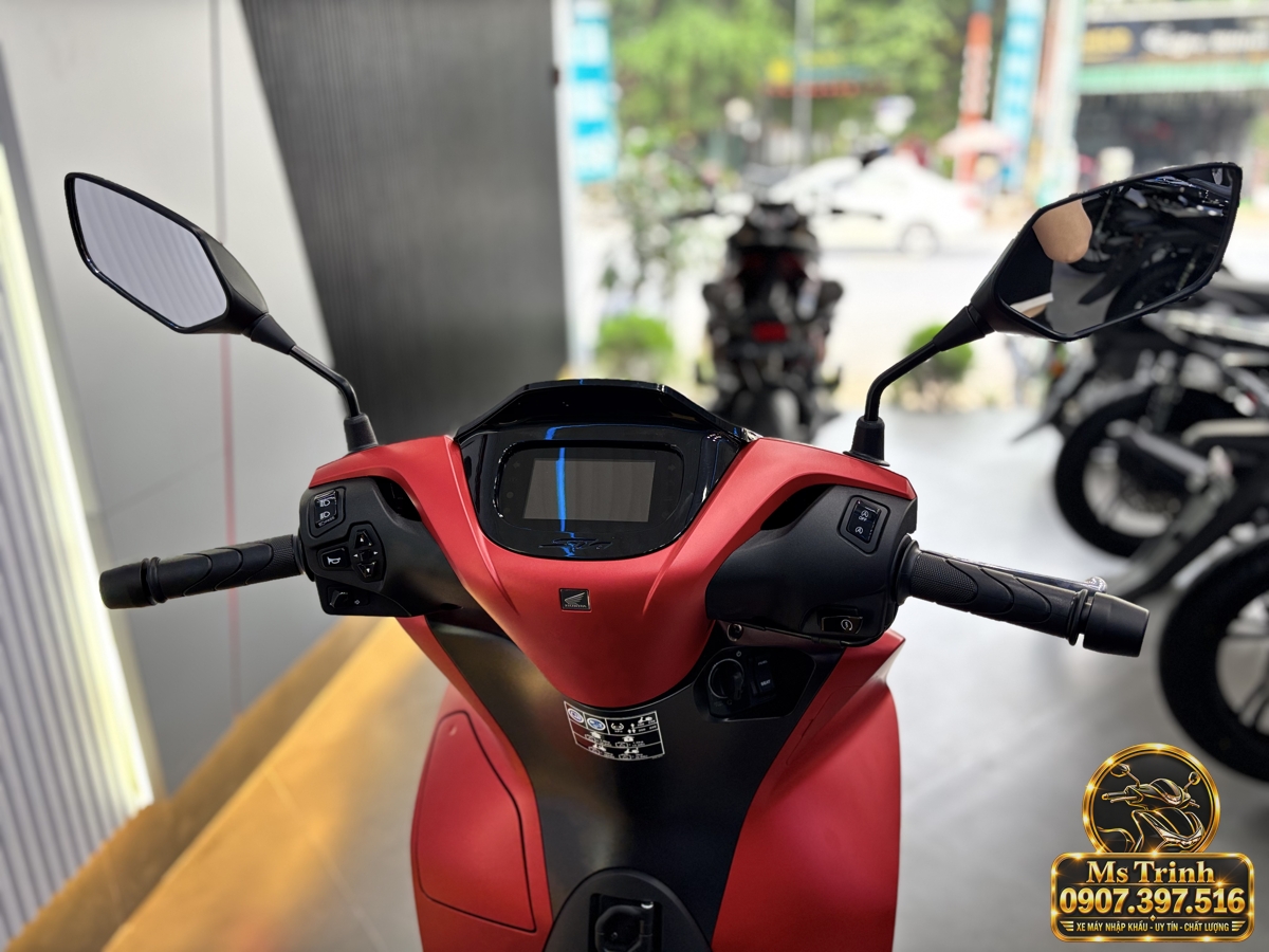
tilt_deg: -18.3
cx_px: 634
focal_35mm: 26
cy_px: 476
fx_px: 953
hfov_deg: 67.3
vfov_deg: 53.1
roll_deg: +1.0
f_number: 1.6
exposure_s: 1/100
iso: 125
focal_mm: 5.96
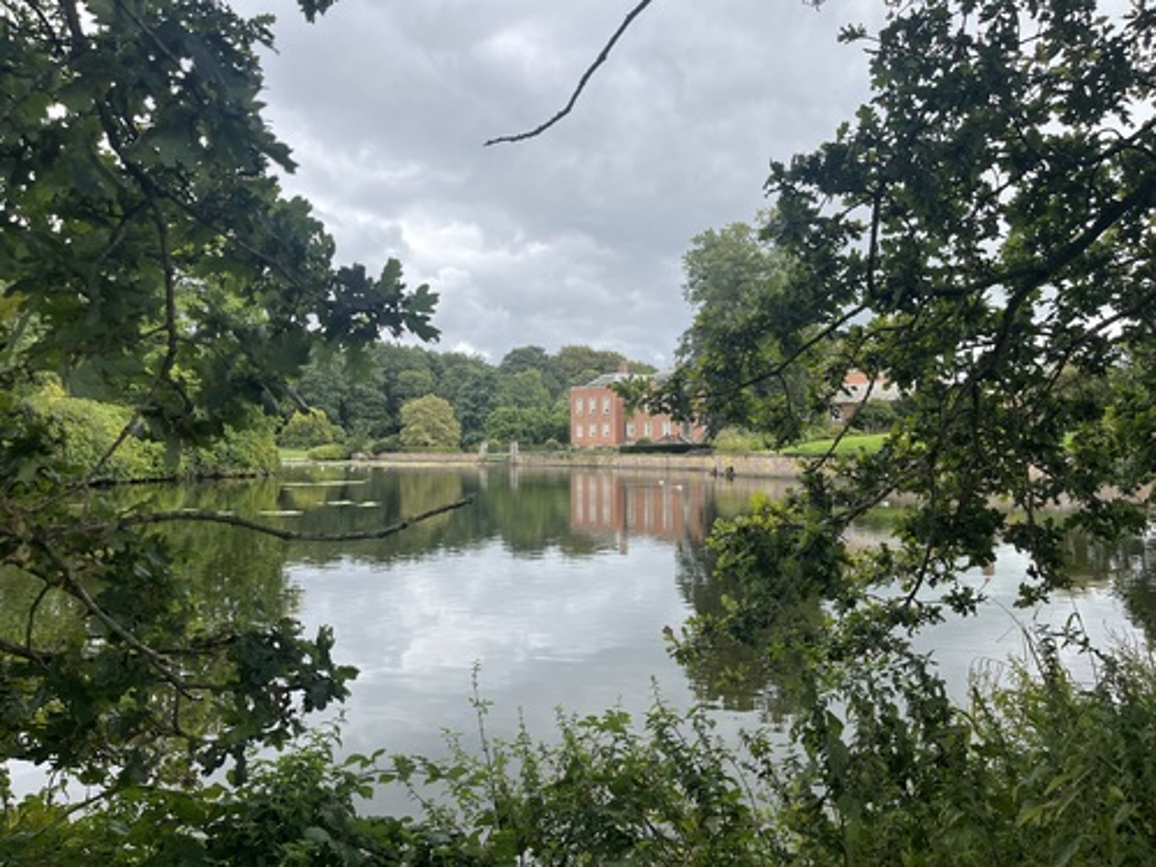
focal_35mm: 26
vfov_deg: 53.1
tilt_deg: +0.5
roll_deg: +0.4
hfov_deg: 67.3
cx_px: 578
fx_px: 868
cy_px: 434
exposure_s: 1/1075
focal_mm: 5.1
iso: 50
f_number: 1.6
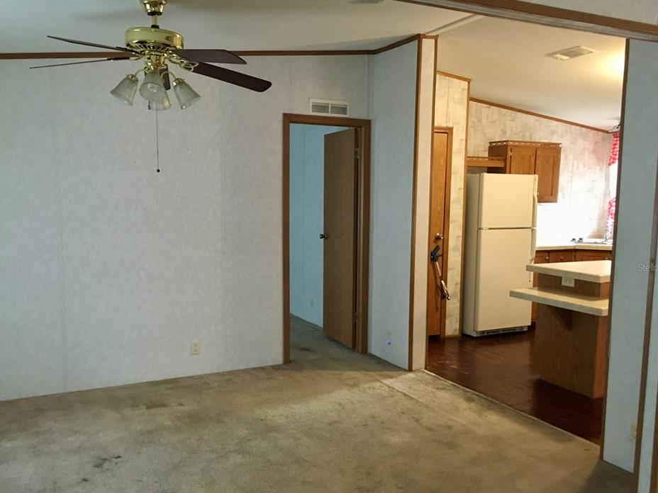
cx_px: 318
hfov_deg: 56.8
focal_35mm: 32
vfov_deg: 44.1
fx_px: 608
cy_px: 267
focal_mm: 4.15
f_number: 2.2
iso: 250
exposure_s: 1/15
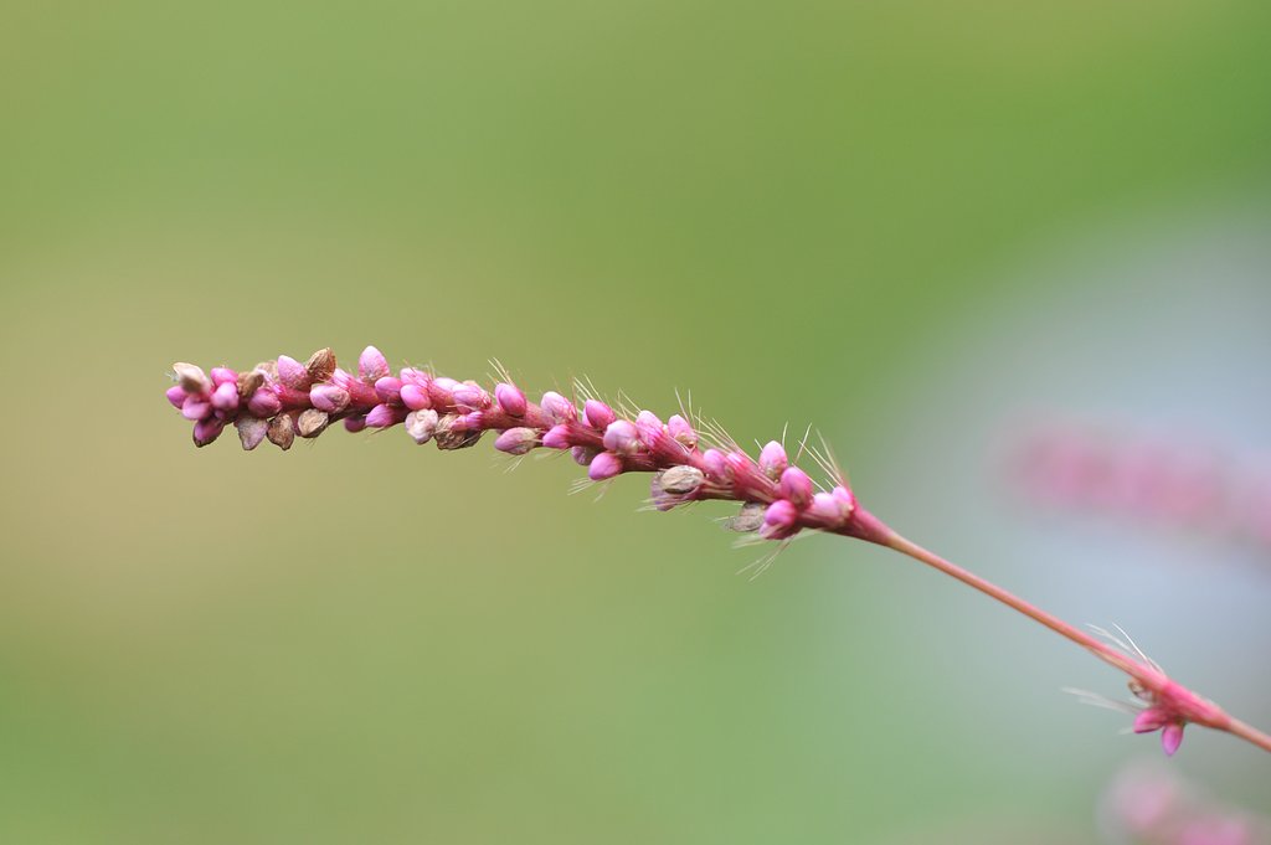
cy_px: 422
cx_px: 636
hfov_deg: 19.5
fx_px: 3704
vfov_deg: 13.0
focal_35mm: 105
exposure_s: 1/200
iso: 800
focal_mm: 105
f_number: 7.1
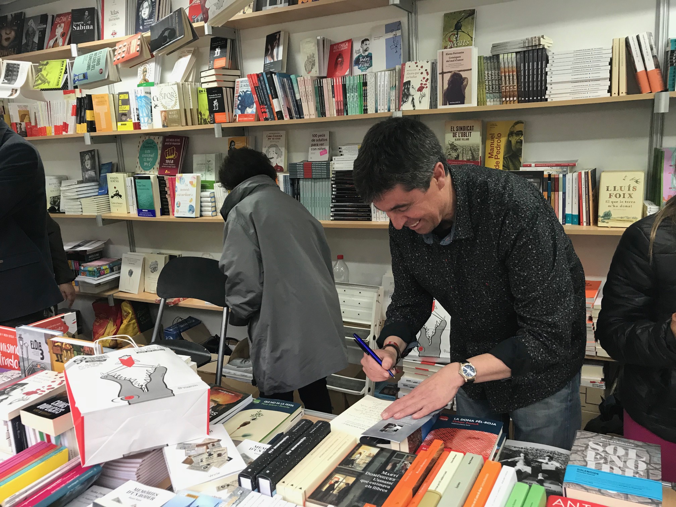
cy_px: 254
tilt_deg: -12.1
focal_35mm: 28
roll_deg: +2.6
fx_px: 547
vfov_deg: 49.7
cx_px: 338
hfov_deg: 63.4
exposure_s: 1/33
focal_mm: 3.99
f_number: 1.8
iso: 32
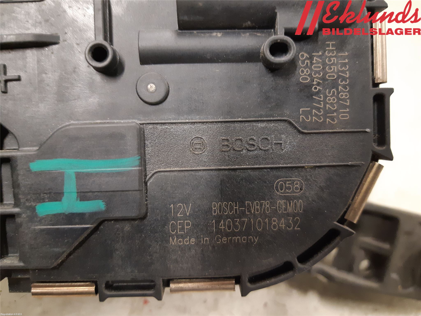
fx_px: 316
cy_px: 158
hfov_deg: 67.3
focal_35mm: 26
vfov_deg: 53.1
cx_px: 210
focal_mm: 3.93
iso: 250
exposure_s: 1/25
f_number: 1.7
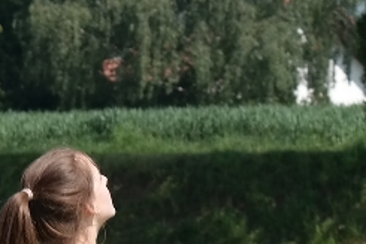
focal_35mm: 641
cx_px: -710
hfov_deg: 3.2
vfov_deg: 2.1
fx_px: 6512
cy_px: 467
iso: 100
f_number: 5.6
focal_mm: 64
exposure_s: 1/320
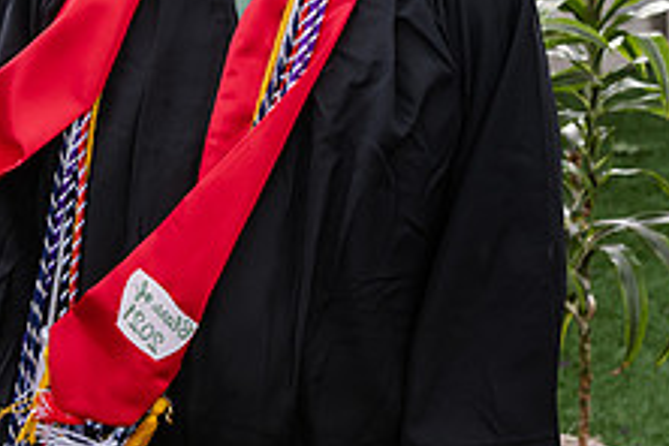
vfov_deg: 10.0
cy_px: -44
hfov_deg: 15.1
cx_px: 238
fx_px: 2527
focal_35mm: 136
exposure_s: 1/200
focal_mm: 52
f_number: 5.6
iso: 320
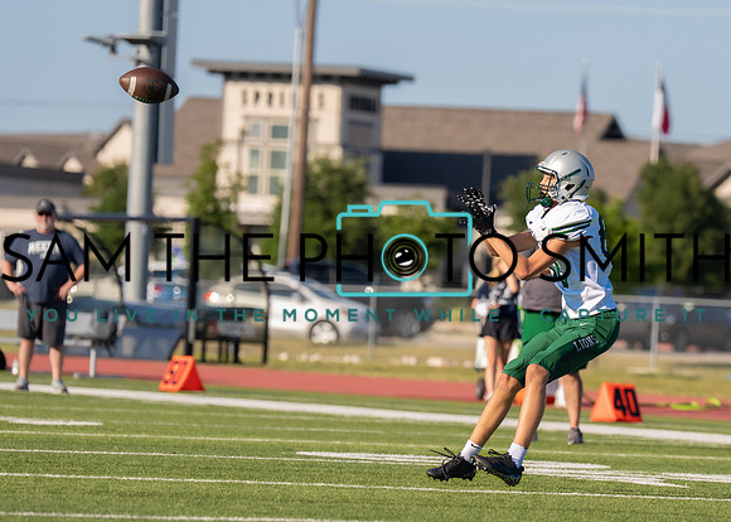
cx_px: 572
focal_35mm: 293
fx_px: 6074
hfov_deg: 6.9
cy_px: 306
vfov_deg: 4.9
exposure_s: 1/4000
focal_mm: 144
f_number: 2.8
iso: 250
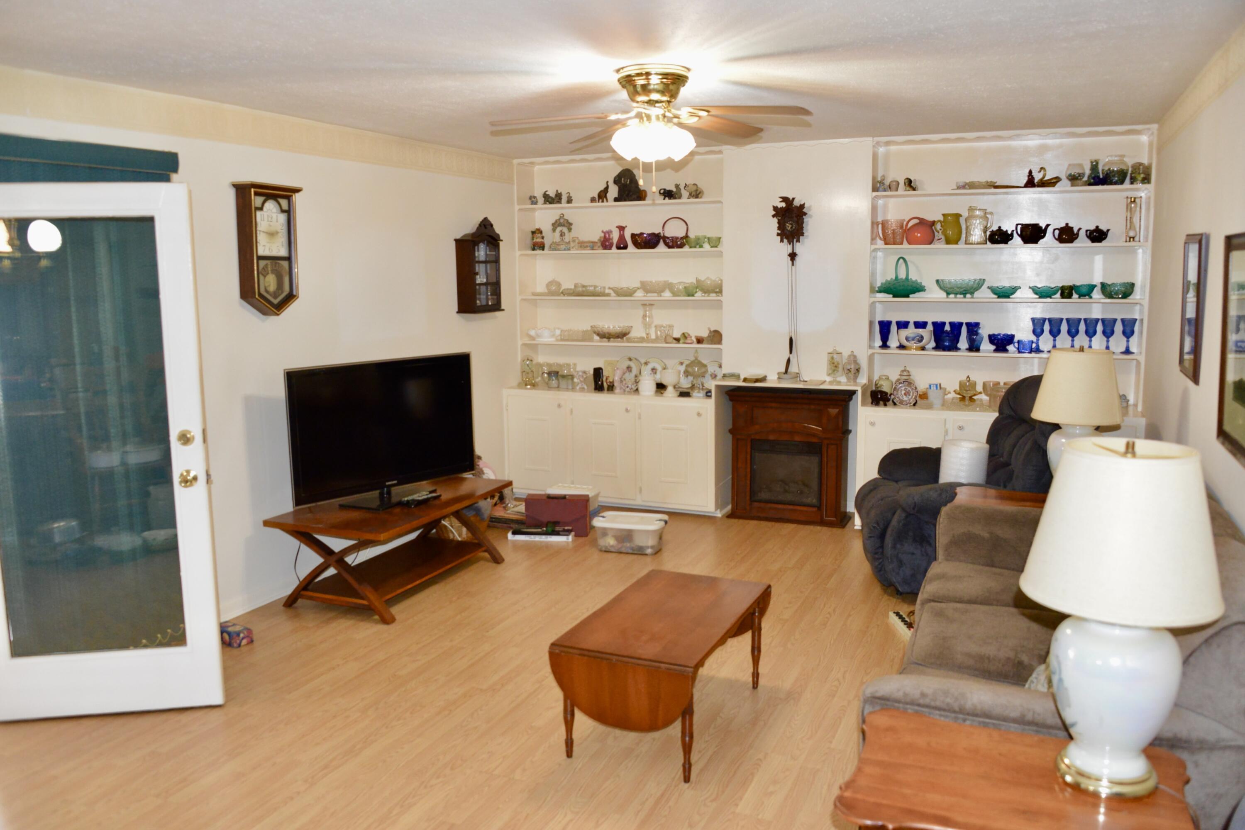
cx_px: 622
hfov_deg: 65.5
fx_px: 968
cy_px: 415
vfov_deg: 46.4
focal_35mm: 28
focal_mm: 28
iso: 3600
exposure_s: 1/60
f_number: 5.6
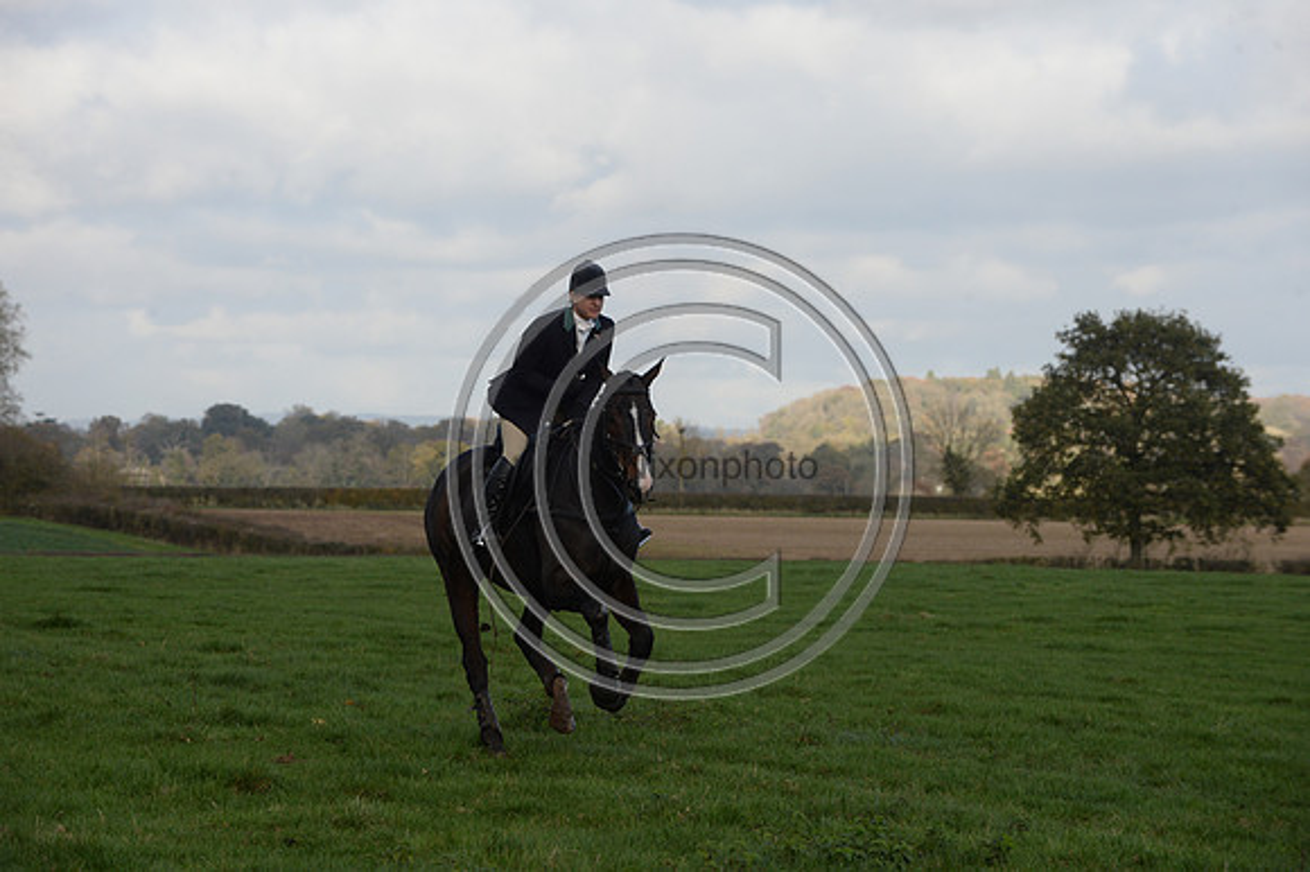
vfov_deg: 9.1
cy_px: 436
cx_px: 655
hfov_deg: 13.7
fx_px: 5455
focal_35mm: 150
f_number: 7.1
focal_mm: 150
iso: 800
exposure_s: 1/1000
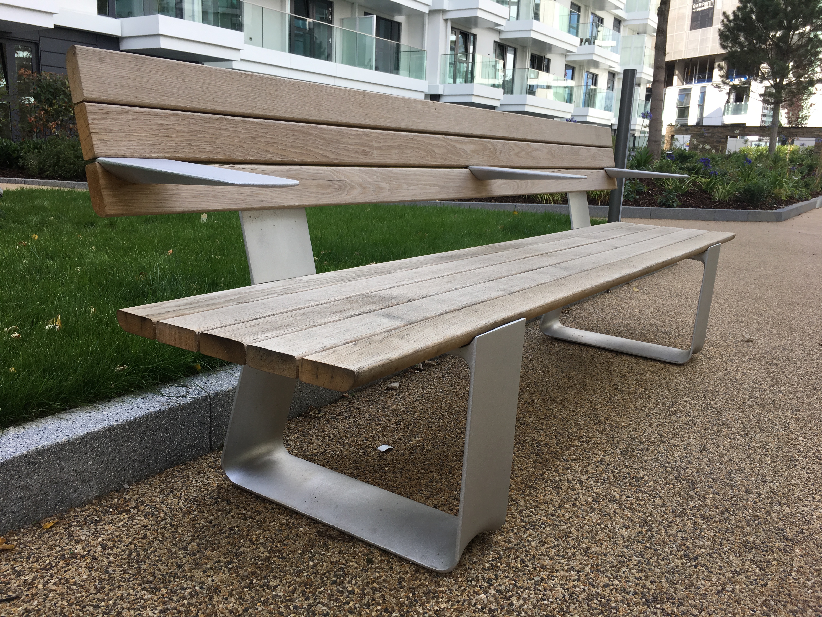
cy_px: 308
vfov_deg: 48.2
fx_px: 689
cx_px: 411
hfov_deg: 61.7
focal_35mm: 29
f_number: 2.2
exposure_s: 1/447
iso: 25
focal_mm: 4.15
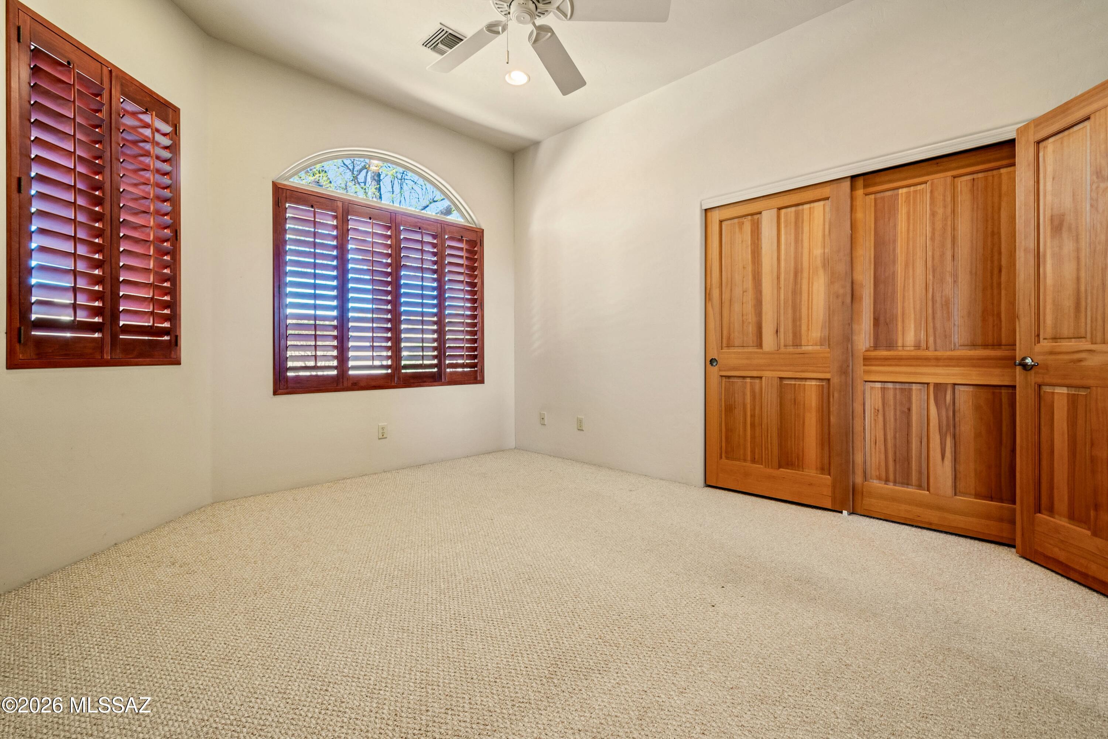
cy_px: 370
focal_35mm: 15
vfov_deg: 77.3
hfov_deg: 100.4
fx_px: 462
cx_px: 554
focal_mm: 10
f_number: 10
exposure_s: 1/3
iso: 320
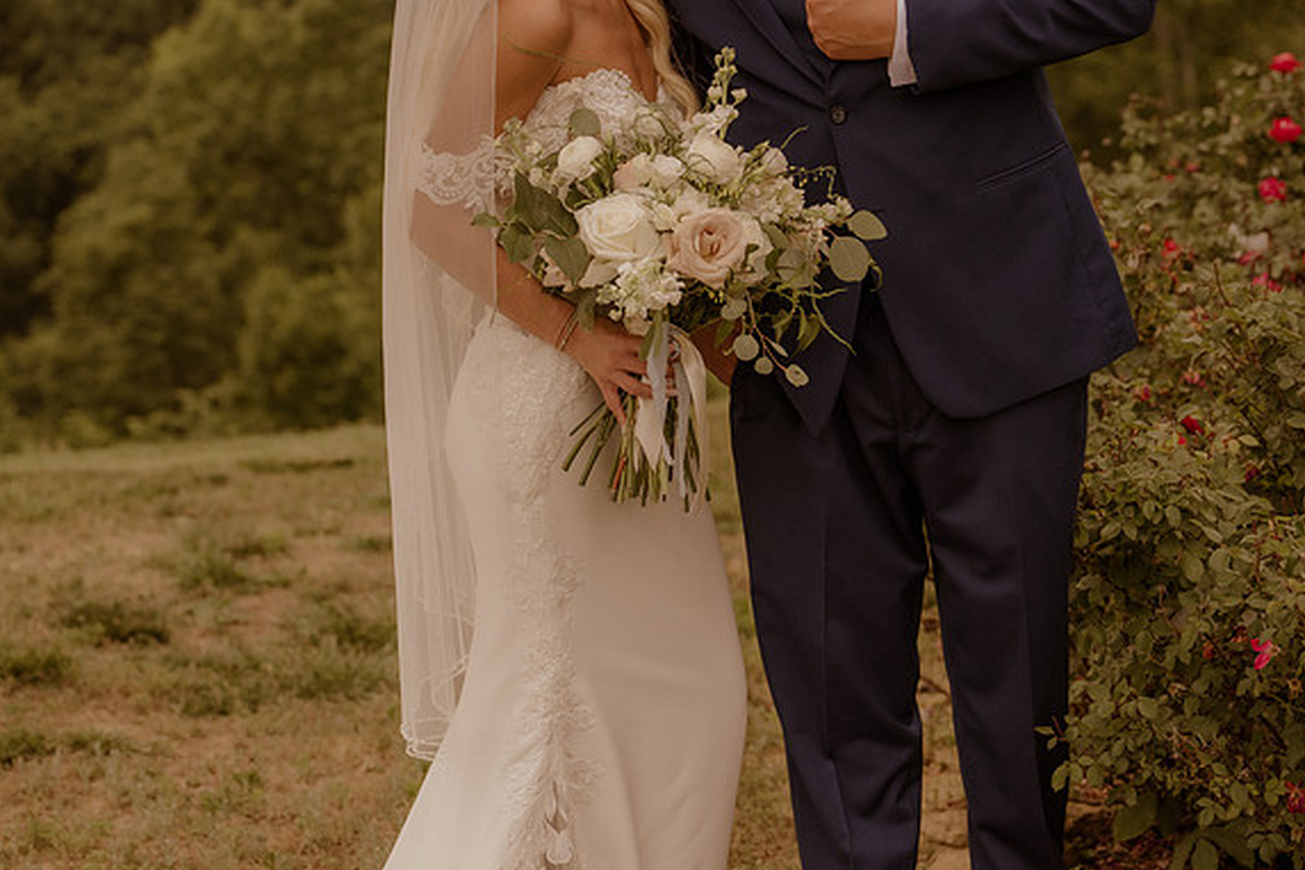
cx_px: 654
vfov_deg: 16.5
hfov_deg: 24.5
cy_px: 433
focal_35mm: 83
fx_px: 3009
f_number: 3.2
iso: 1000
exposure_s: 1/1250
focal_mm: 55
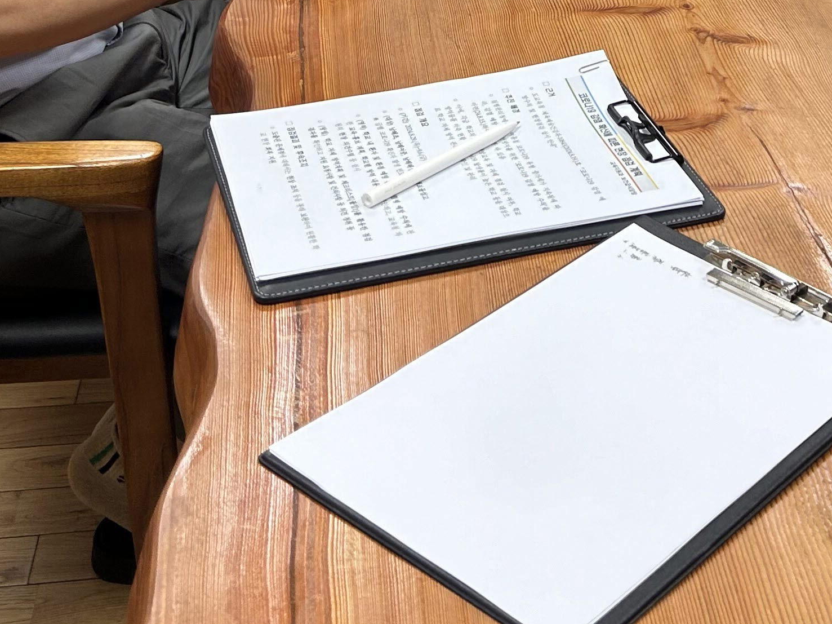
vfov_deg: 19.2
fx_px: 1706
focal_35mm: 71
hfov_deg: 26.5
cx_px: 755
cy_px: -175
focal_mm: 5.7
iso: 64
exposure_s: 1/60
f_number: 1.5
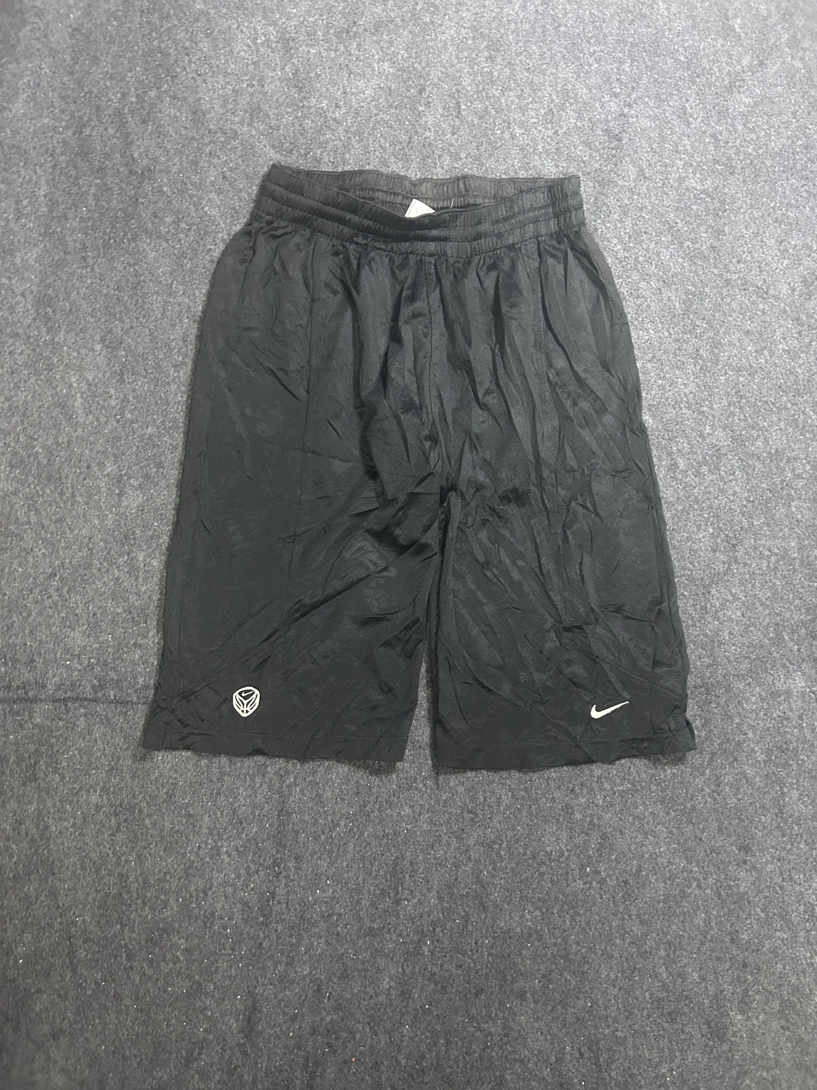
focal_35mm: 26
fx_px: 818
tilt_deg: -64.5
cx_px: 408
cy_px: 545
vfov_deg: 67.3
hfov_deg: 53.1
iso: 500
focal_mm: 5.7
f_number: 1.5
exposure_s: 1/33
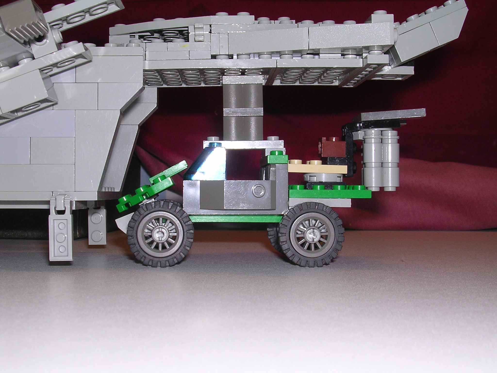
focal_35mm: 49
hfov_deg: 38.9
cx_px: 248
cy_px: 186
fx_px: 704
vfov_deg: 29.7
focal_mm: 7.5
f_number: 6.2
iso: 100
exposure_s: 1/60.1
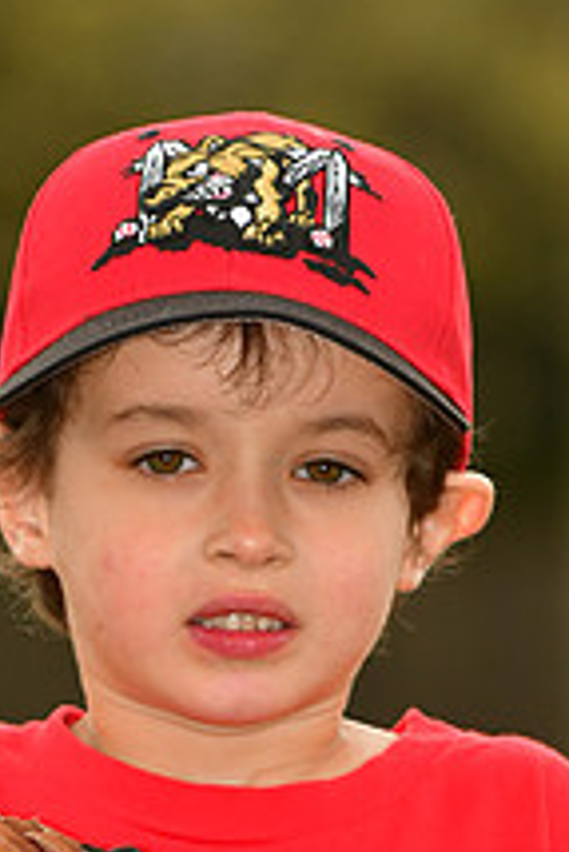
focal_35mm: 731
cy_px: 967
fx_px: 17301
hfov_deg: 1.9
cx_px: 241
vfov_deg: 2.8
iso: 200
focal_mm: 180
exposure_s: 1/500
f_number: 5
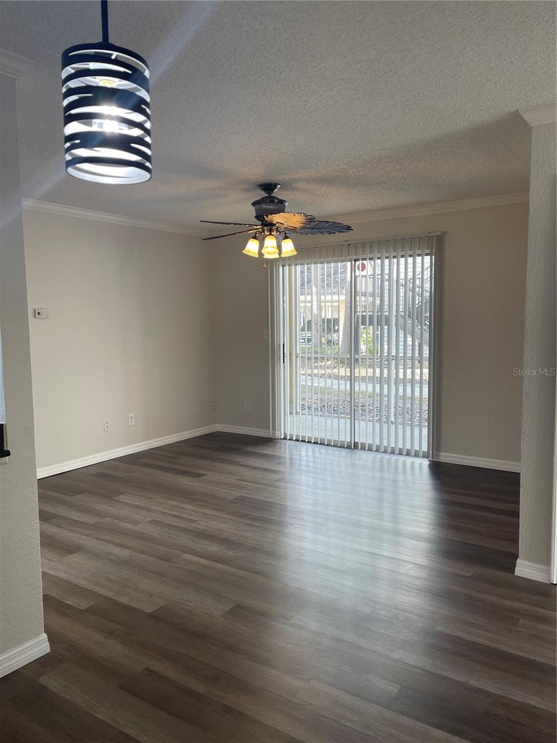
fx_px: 558
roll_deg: +0.0
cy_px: 372
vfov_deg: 67.3
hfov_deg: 53.1
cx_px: 278
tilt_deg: -5.7
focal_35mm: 26
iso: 80
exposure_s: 1/120
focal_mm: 5.1
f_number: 1.6
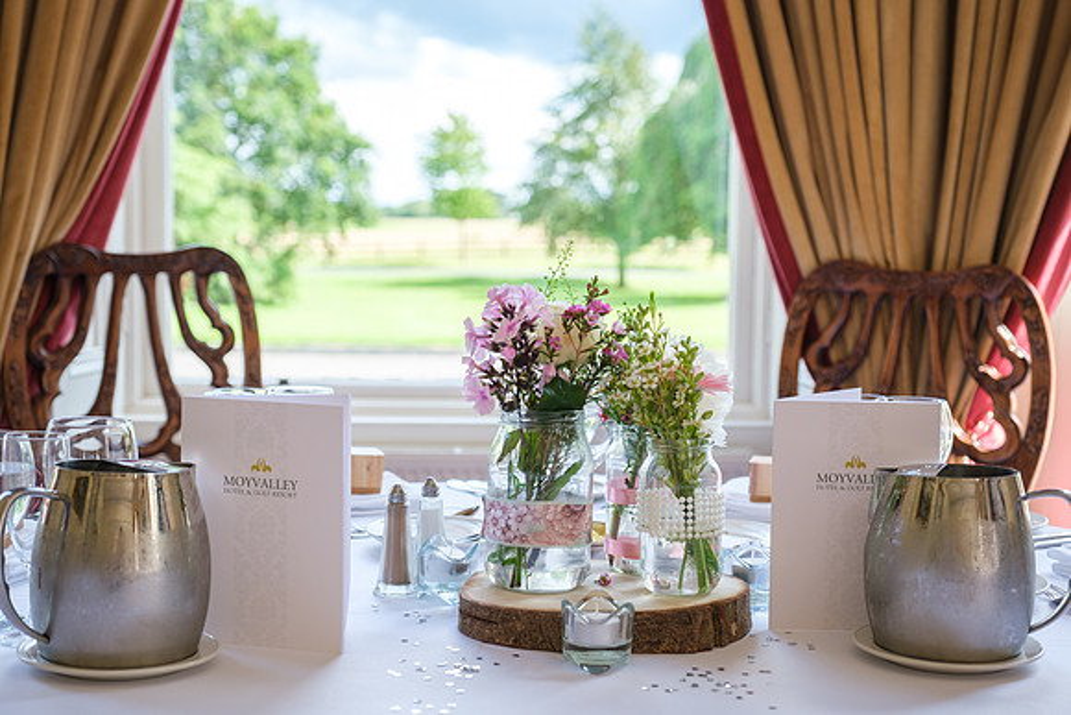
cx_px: 536
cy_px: 358
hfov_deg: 37.2
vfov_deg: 25.3
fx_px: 1591
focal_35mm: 53
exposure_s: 1/250
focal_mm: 35.3
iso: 160
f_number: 3.2
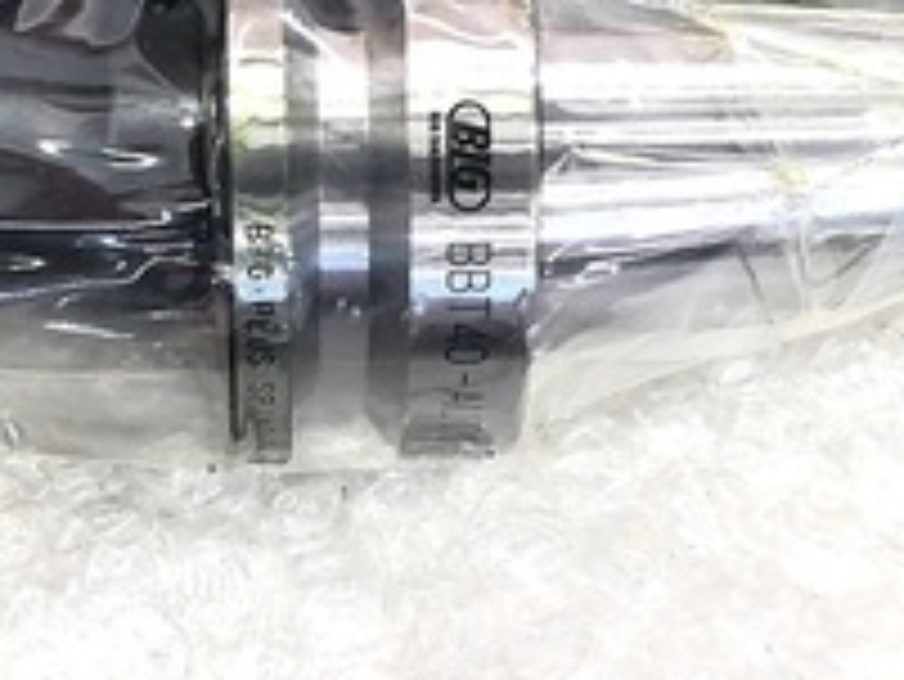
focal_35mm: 89
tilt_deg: -81.1
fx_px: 2326
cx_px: 36
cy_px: 167
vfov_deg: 16.5
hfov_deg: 21.4
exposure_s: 1/17
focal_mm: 3.99
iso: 40
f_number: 1.8
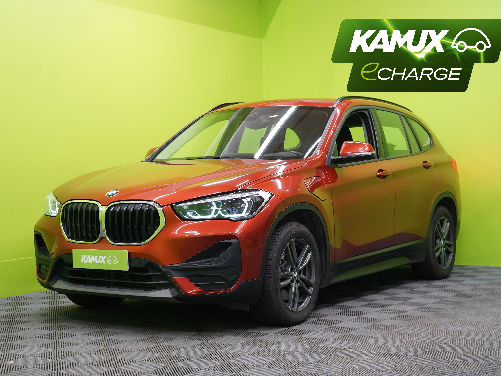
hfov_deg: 32.7
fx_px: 854
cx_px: 249
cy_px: 189
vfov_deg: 24.8
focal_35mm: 59
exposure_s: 1/25
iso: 400
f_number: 5
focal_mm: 54
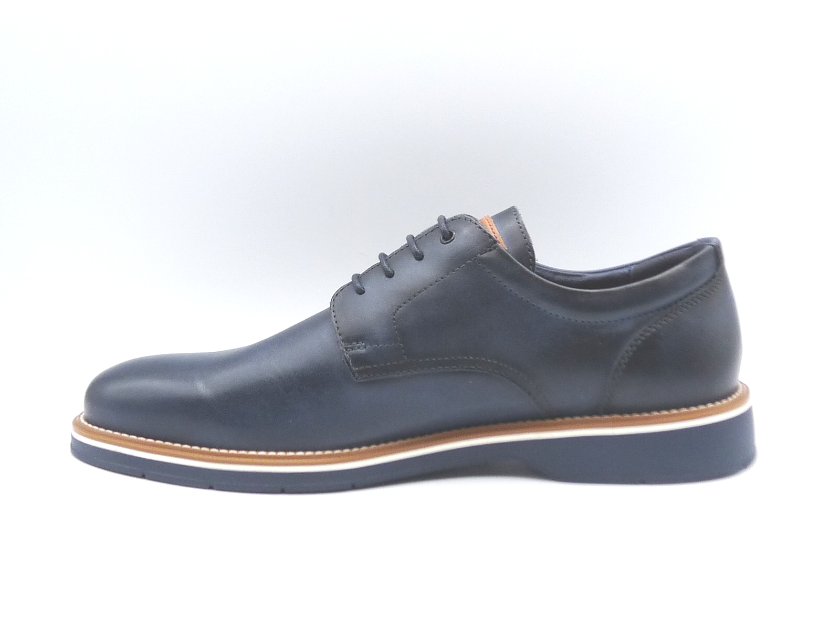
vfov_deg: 29.1
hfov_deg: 38.2
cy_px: 315
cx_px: 420
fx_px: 1213
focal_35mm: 50
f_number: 4
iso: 100
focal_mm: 4.9
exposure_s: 1/160
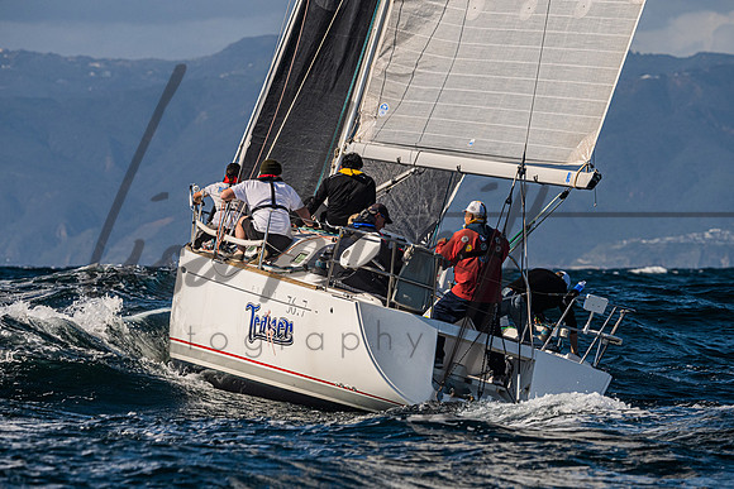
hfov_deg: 7.4
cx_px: 358
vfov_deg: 4.9
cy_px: 217
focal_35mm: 279
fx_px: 5687
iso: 320
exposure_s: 1/5000
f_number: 6.3
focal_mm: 210
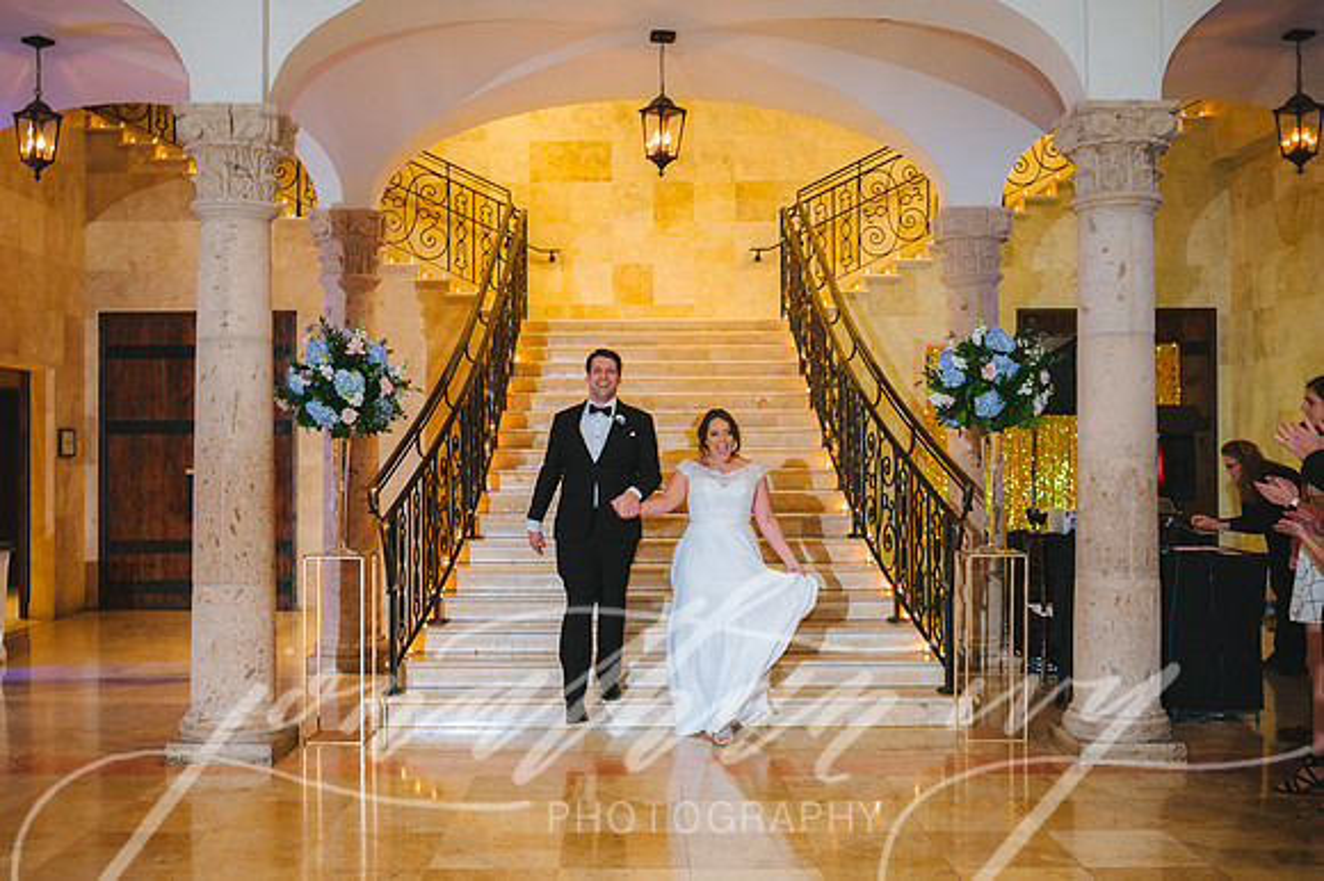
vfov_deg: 35.7
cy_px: 451
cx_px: 629
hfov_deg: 51.7
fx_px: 1366
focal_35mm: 37
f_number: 2.8
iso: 3200
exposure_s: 1/100
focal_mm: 34
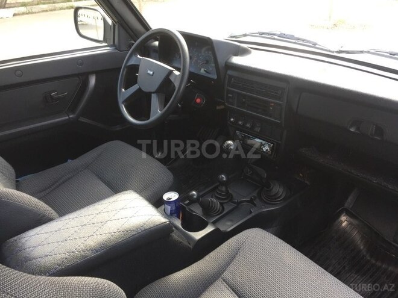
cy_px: 149
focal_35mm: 29
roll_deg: +3.1
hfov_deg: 61.7
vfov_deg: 48.2
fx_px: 333
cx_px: 199
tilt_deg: -28.4
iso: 50
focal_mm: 4.15
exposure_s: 1/100
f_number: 2.2
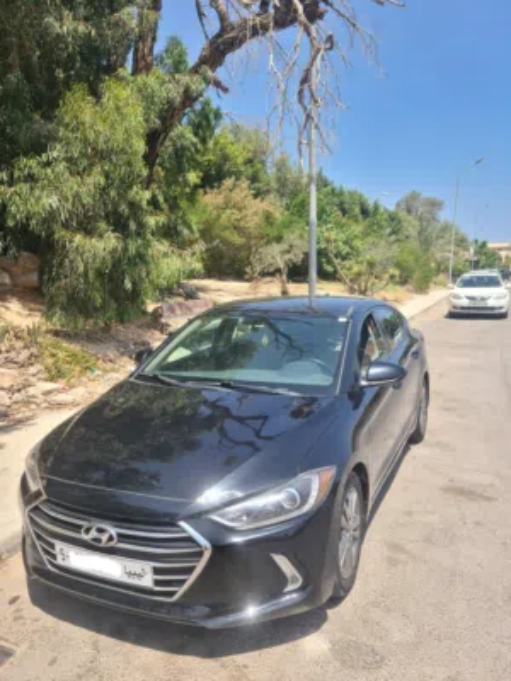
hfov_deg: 51.4
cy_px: 340
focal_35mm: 27
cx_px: 256
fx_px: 531
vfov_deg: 65.3
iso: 25
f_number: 2
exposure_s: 1/435
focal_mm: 5.9
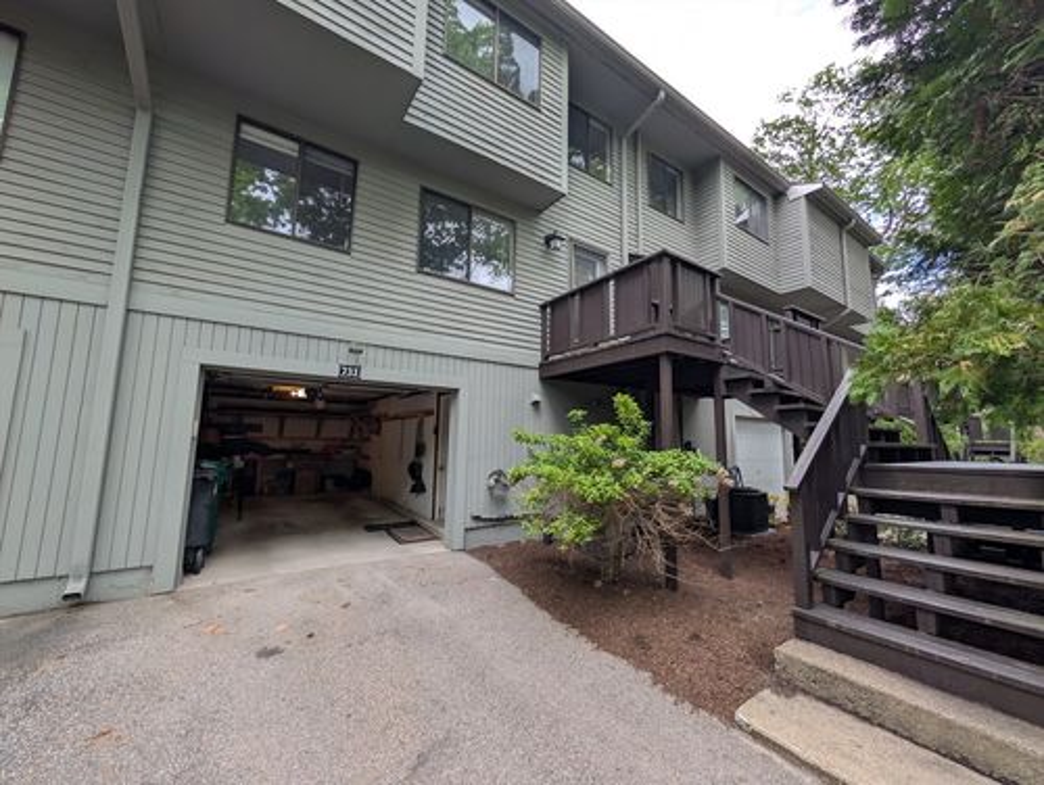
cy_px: 392
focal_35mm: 12
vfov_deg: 94.6
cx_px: 522
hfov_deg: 110.5
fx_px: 362
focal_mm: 2.02
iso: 36
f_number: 1.7
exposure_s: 1/301
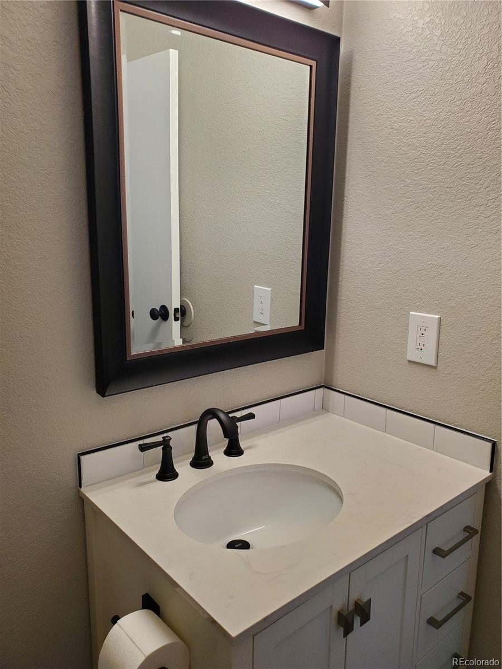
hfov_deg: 53.1
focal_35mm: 26
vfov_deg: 67.3
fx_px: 503
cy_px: 334
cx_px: 251
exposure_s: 1/60
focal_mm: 4.3
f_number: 2.4
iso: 250
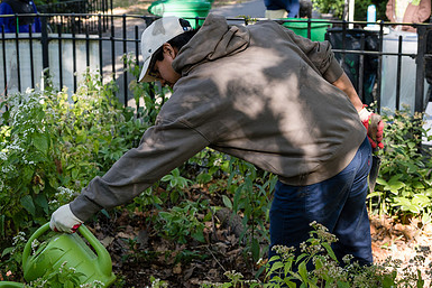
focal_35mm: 65
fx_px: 780
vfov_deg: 20.8
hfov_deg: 30.9
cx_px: 195
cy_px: 90
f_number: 4
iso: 500
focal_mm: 35
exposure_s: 1/320
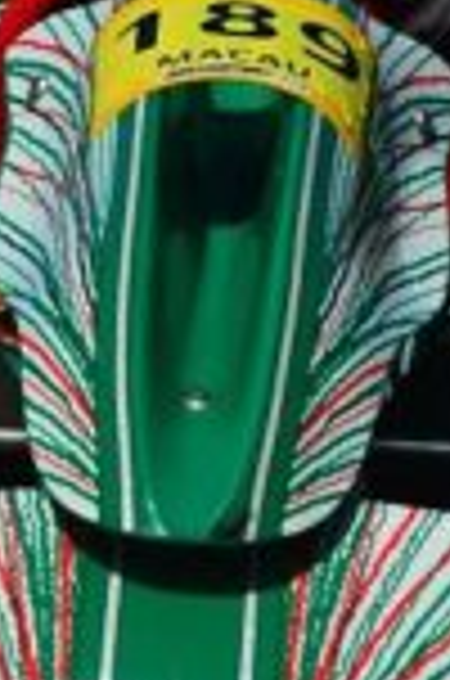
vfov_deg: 2.2
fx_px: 17912
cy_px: -437
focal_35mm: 951
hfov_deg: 1.4
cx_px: 218
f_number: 4
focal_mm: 140
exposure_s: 1/1600
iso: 100
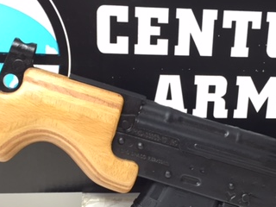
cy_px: 150
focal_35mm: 58
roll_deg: -1.2
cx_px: 168
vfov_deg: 25.0
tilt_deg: -13.2
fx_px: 462
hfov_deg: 33.1
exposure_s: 1/30
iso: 64
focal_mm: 4.15
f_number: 2.2
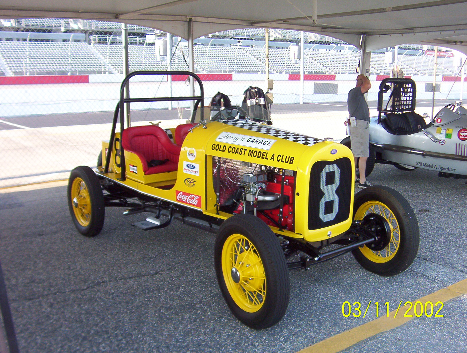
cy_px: 176
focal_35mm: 36
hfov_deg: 51.2
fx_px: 487
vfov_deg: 39.8
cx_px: 234
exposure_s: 1/295
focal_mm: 5.54
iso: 100
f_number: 2.76
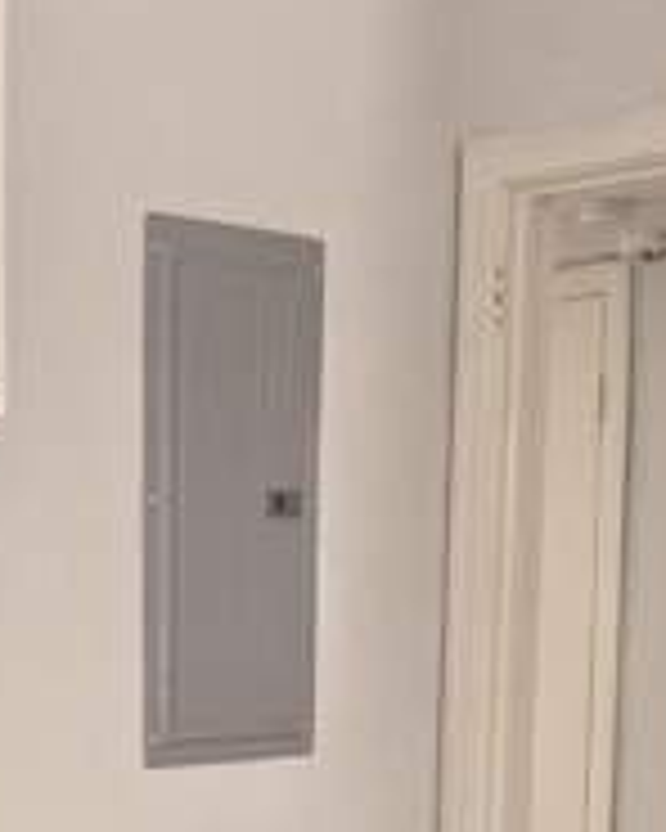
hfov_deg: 18.5
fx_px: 1996
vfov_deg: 21.9
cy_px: 985
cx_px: 4
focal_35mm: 81
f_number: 1.78
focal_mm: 6.76
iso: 200
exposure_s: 1/97
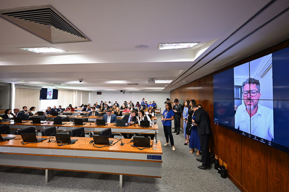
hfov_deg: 104.4
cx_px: 144
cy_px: 96
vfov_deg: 81.0
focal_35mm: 14
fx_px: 112
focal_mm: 14
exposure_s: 1/100
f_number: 2.8
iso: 1000
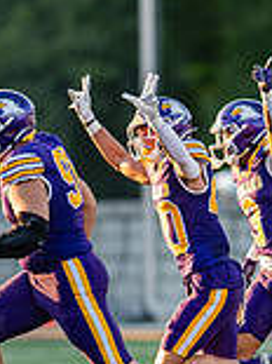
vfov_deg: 1.8
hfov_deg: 1.4
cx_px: 242
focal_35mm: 1081
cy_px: 278
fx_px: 11341
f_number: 3.2
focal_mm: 300
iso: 800
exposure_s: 1/1250
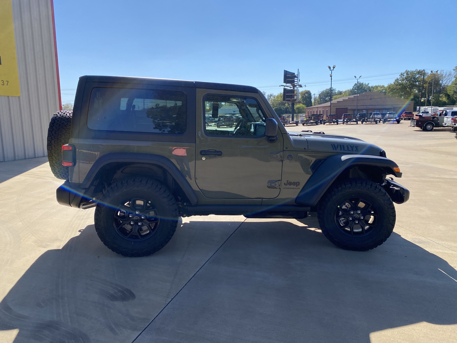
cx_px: 228
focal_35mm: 26
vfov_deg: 53.1
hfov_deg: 67.3
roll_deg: +0.8
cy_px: 172
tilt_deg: -8.9
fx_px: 343
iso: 32
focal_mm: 4.25
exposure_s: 1/3040
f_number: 1.8
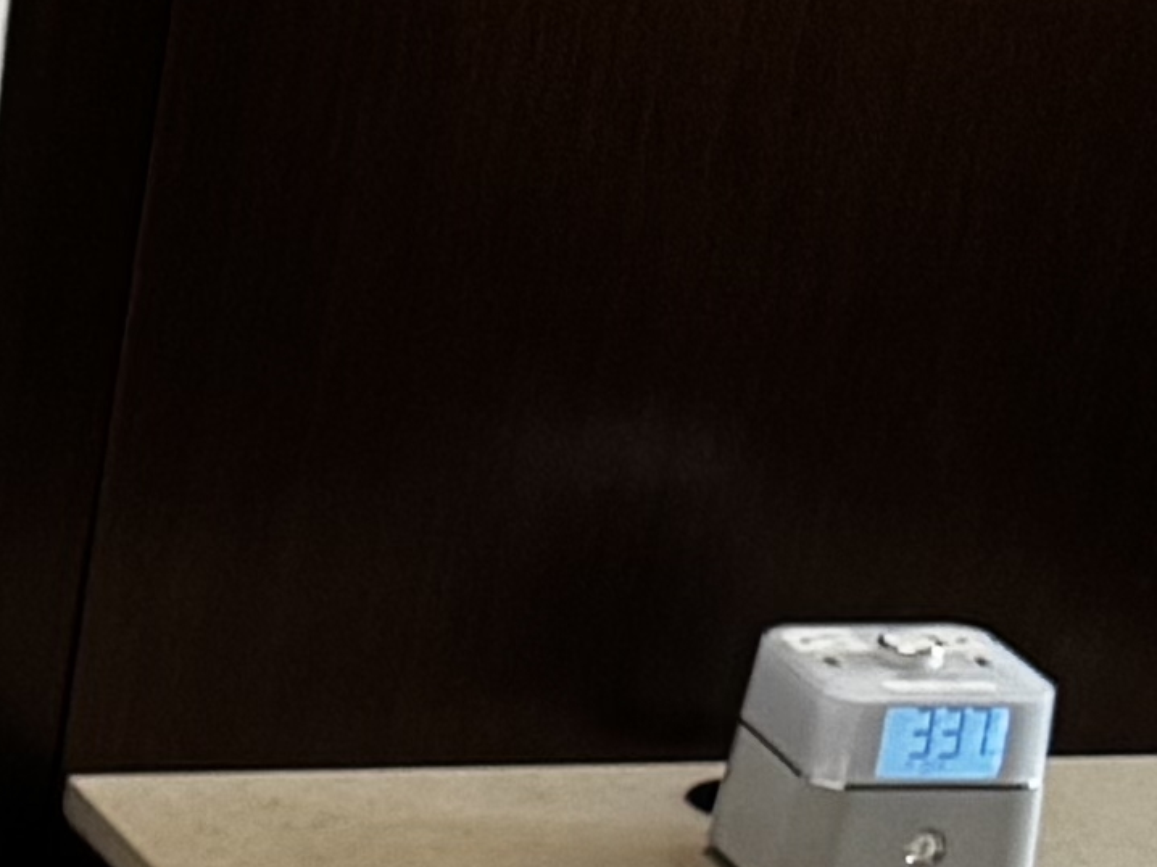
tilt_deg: -27.2
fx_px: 6382
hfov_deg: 9.1
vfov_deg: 7.5
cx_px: -1843
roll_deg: +0.1
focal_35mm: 191
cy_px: 1678
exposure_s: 1/60
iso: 320
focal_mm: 6.76
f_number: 1.78
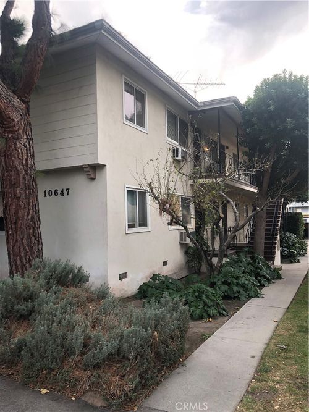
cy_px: 206
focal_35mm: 28
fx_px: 333
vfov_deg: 63.5
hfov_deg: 49.7
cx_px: 154
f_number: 1.8
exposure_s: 1/120
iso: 25
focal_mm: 3.99
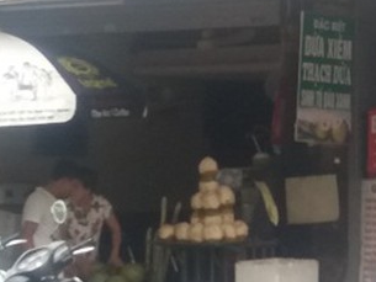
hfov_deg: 28.1
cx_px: 319
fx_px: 728
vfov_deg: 21.9
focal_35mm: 67
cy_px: 166
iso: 64
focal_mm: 3.7
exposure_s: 1/163
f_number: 1.9
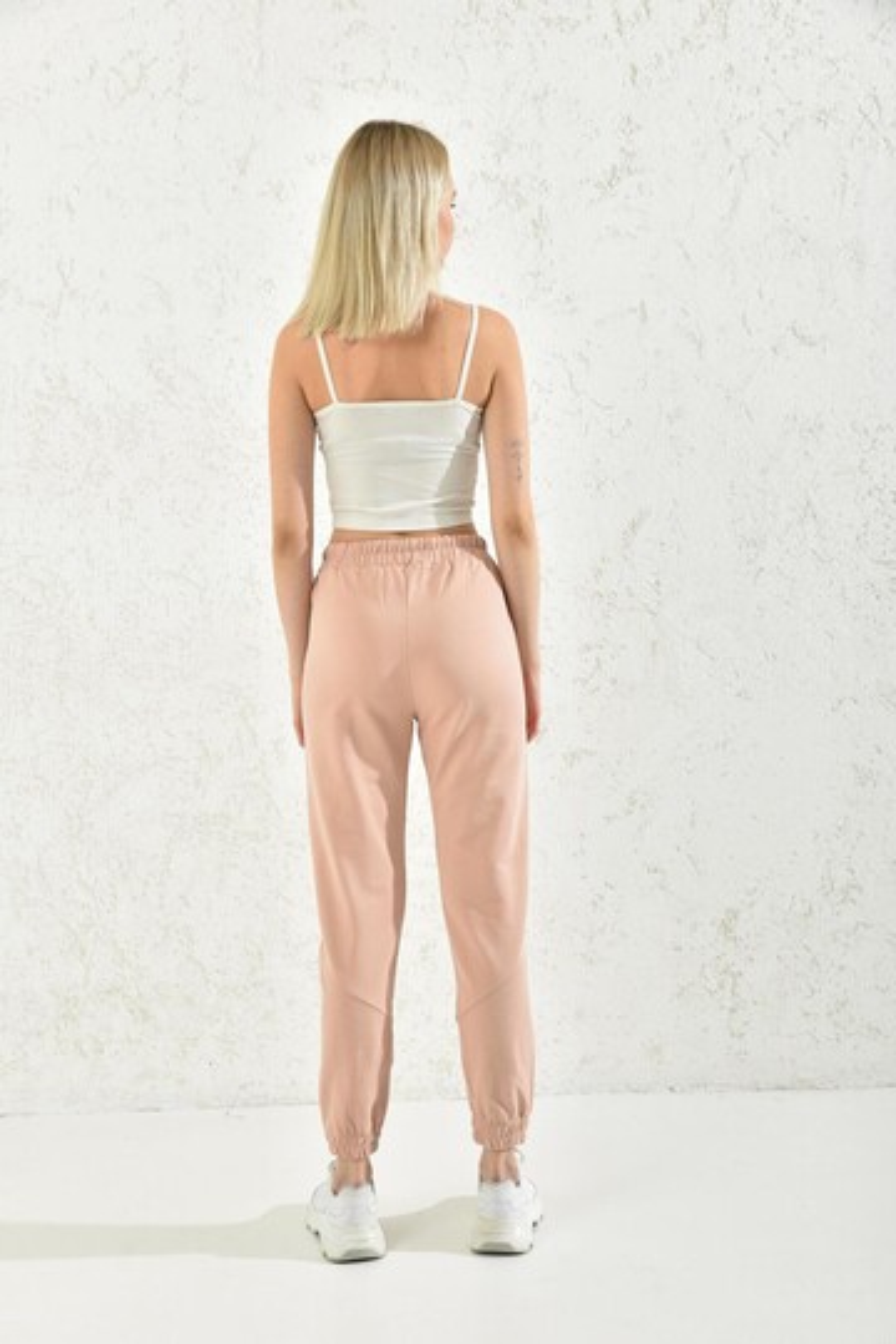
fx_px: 1792
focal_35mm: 48
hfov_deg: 28.1
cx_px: 448
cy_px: 672
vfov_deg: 41.1
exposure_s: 1/160
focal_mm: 48
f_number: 7.1
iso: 100
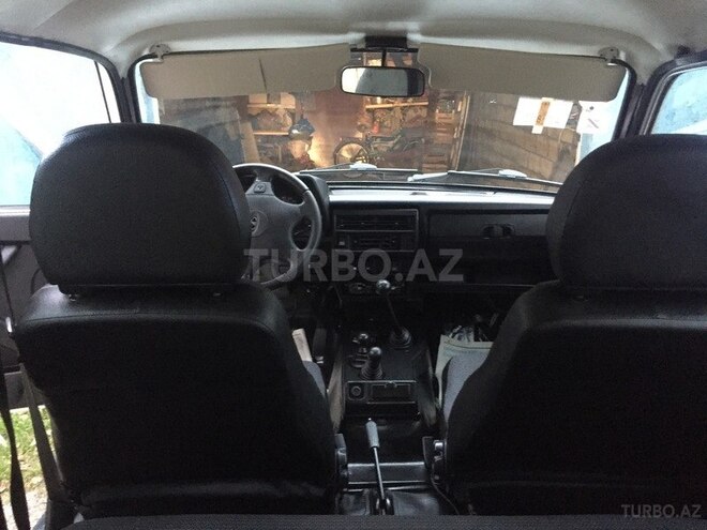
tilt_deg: -20.4
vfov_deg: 48.2
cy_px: 265
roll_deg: -0.5
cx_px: 354
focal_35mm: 29
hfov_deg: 61.7
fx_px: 592
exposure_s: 1/17
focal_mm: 4.15
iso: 500
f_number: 2.2
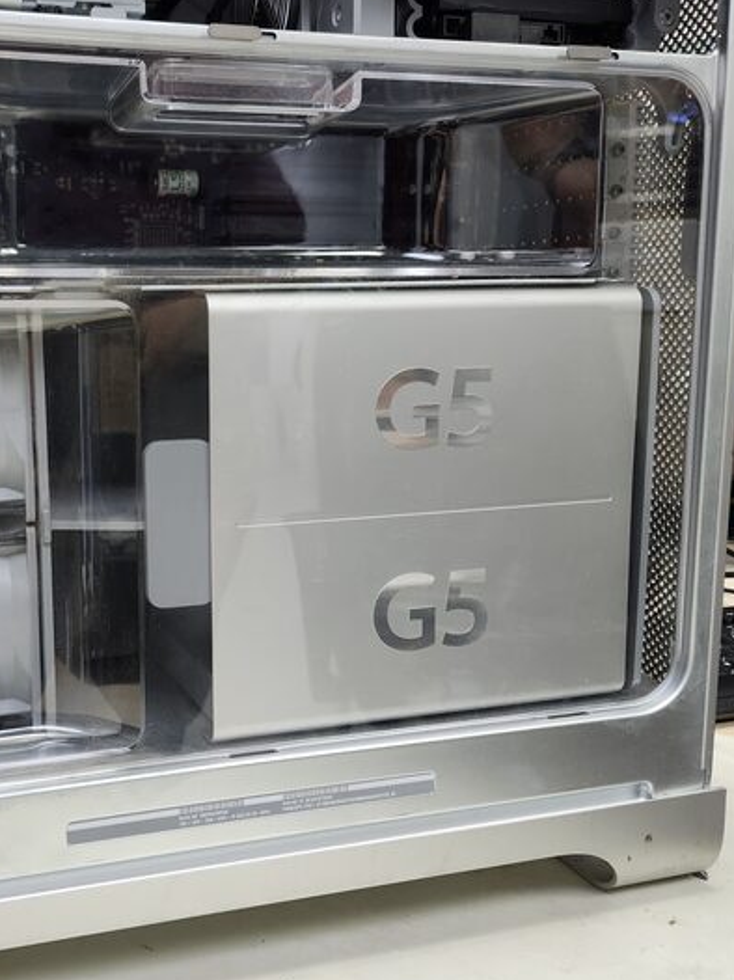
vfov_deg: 52.6
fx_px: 990
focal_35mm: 35
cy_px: 468
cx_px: 183
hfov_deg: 39.6
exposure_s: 1/120
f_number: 1.8
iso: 250
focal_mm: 5.54
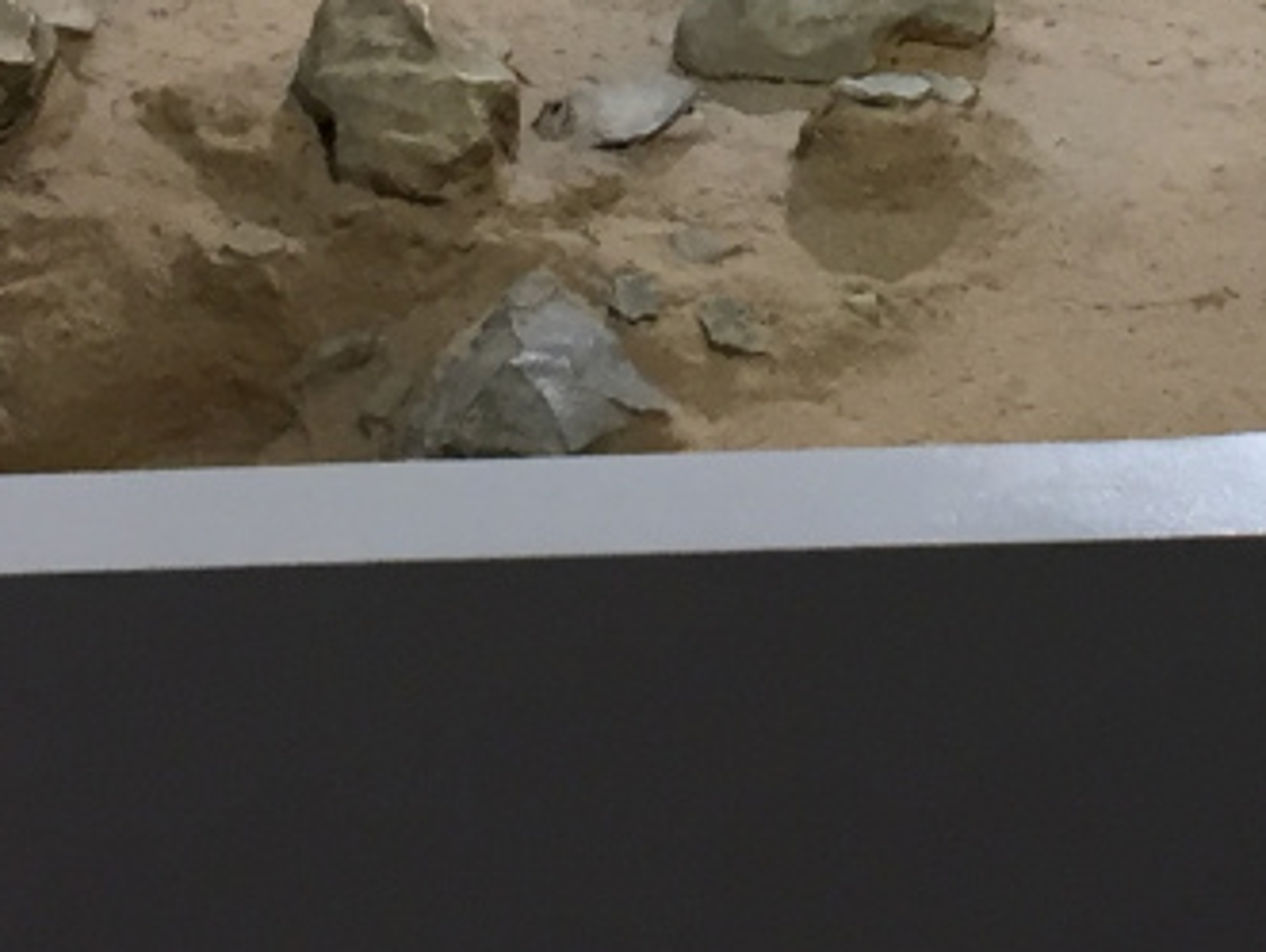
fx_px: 5126
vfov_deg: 10.1
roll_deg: +0.0
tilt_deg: -19.3
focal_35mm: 140
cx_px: 1163
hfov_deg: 13.9
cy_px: -726
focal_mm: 4.15
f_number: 2.2
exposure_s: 1/33
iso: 40
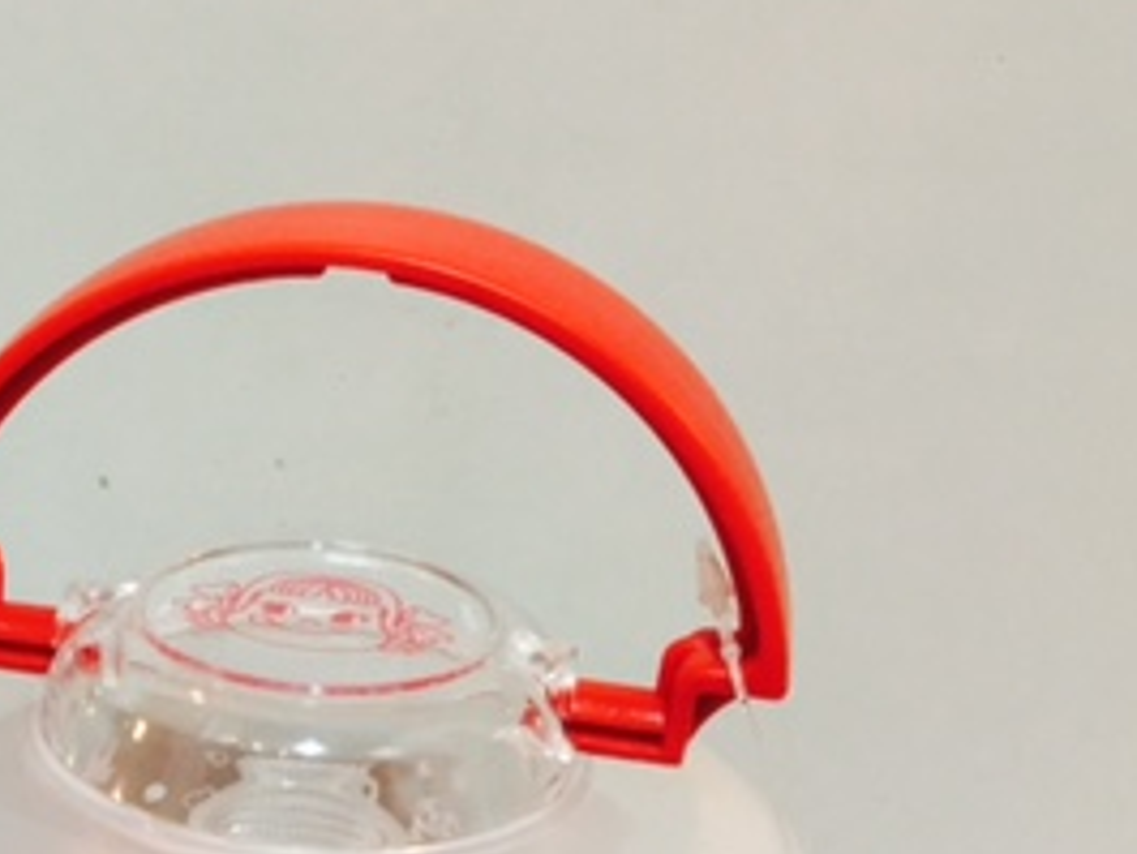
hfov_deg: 25.4
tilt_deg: -29.4
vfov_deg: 20.0
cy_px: 974
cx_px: -159
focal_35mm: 70
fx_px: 2300
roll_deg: -2.0
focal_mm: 4.15
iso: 80
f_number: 2.2
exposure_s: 1/33
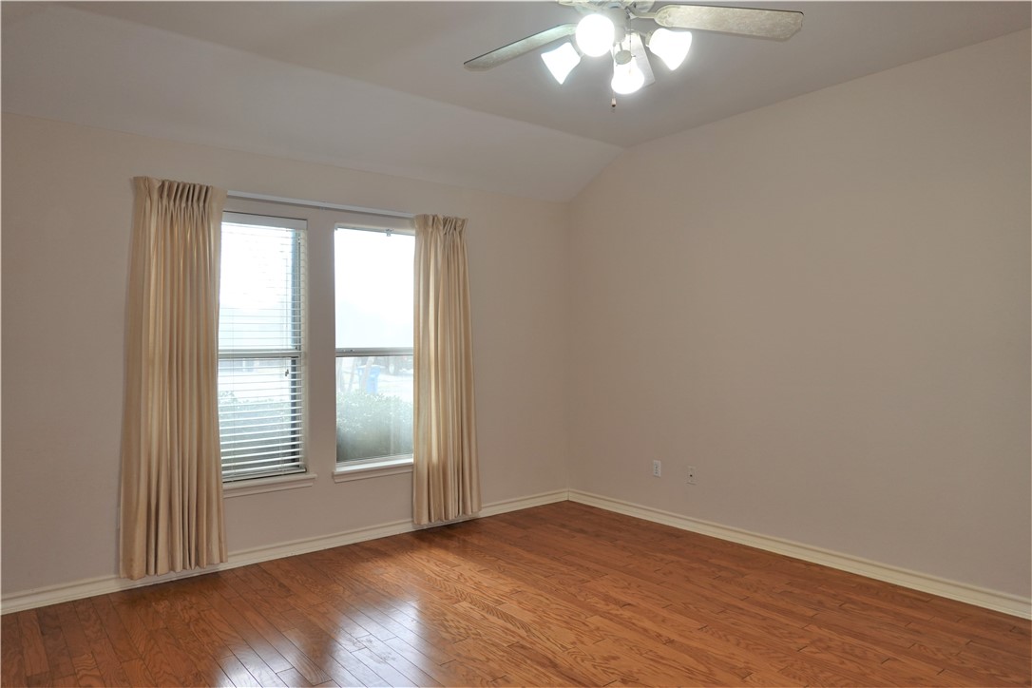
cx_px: 516
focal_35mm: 24
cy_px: 344
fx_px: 688
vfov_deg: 53.1
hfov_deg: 73.7
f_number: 2.8
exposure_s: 1/30
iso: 100
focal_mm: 9
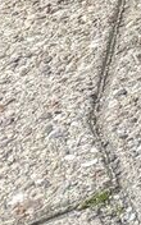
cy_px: -537
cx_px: 975
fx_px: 1519
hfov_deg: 3.9
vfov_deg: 7.2
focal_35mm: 247
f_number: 1.78
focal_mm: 6.76
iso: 80
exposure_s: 1/435
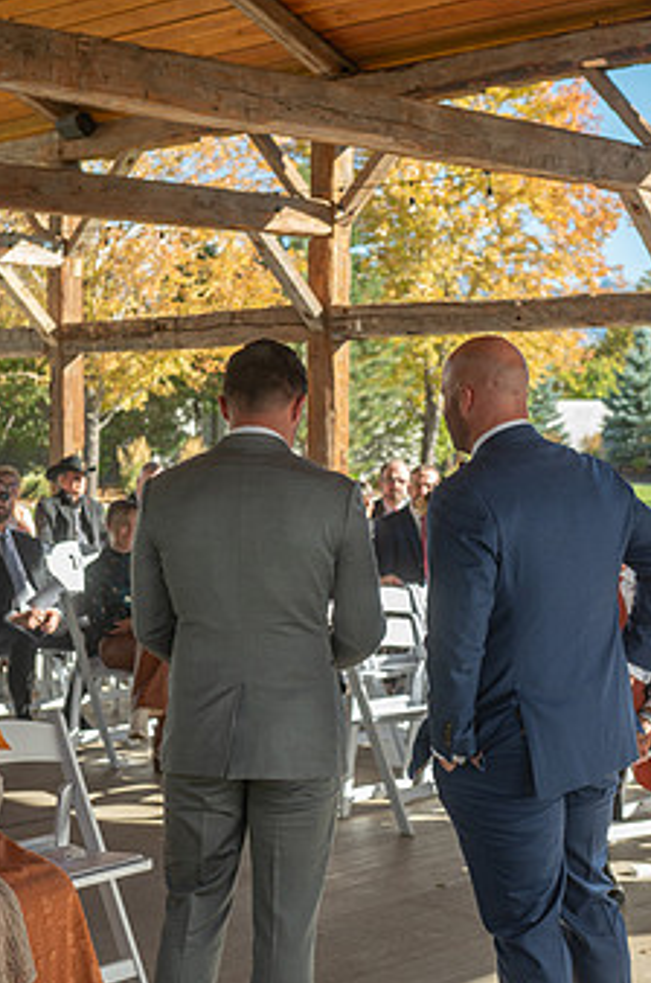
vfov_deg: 31.5
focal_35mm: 64
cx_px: 397
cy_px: 521
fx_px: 1743
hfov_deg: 21.1
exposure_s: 1/1000
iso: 400
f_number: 4
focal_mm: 48
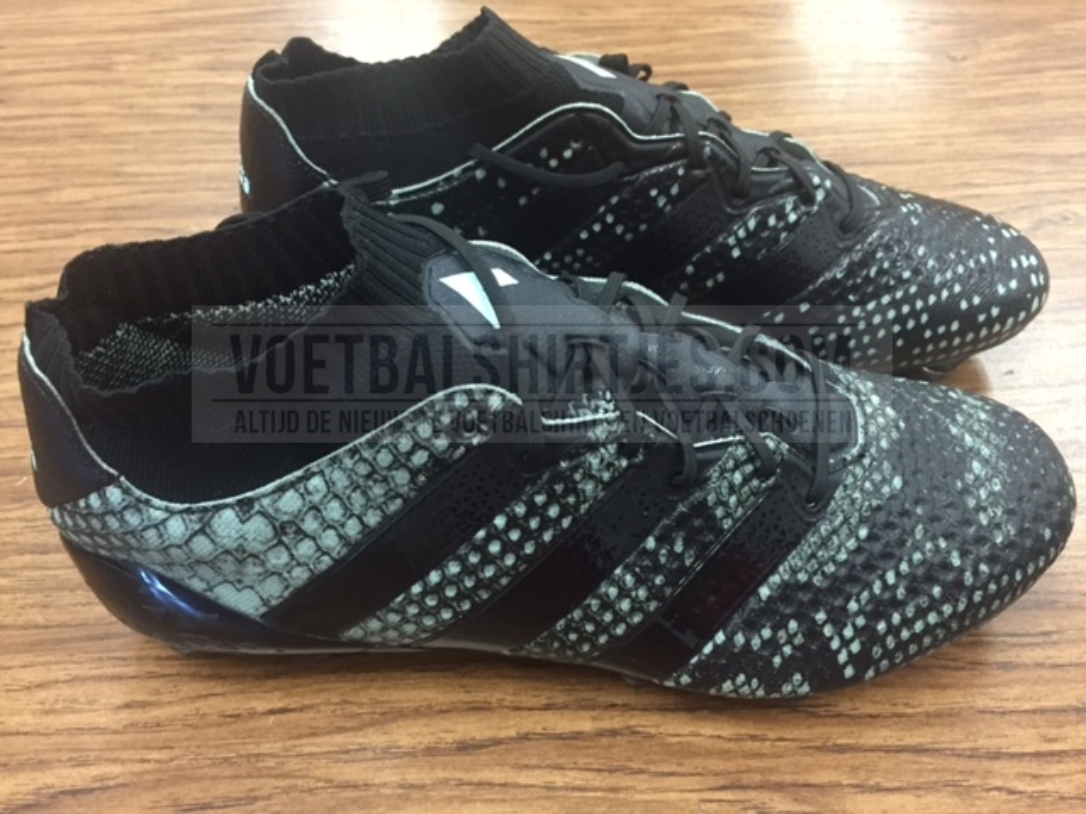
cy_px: 407
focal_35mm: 29
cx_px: 543
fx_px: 910
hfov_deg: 61.7
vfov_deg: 48.2
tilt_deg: -46.8
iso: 250
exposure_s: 1/30
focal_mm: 4.15
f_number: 2.2
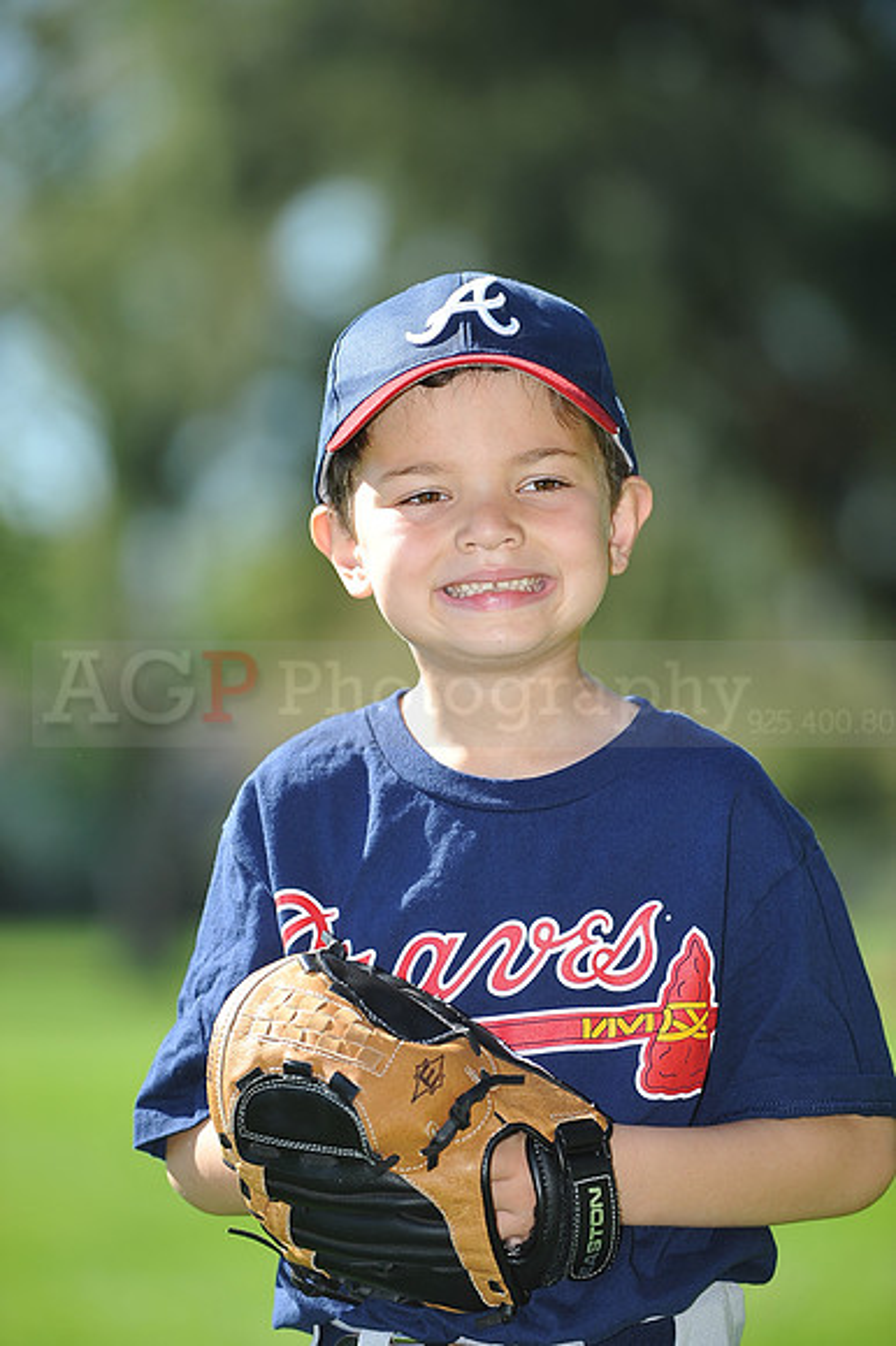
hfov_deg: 6.9
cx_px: 448
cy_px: 673
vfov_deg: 10.3
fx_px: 7475
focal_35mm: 200
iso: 200
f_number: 4.5
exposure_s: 1/640
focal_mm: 200
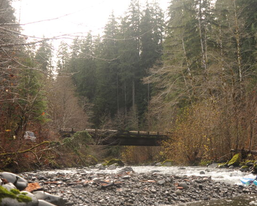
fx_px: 365
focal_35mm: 48
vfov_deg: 31.5
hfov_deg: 38.4
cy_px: 108
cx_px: 169
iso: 200
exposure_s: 1/400
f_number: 3.5
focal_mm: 35
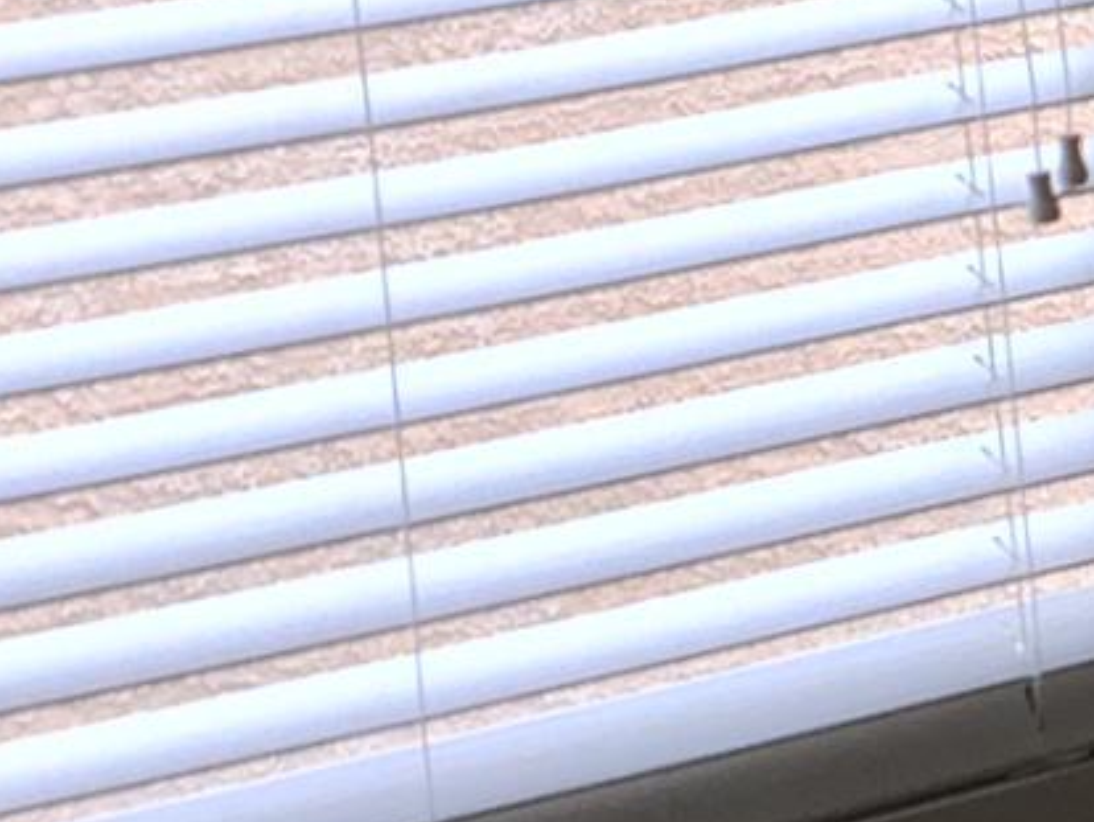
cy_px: -63
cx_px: 3129
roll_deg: +1.9
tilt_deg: -10.1
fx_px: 6641
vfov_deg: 7.0
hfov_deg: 8.2
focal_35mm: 210
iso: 32
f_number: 2.2
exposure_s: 1/60
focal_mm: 4.15
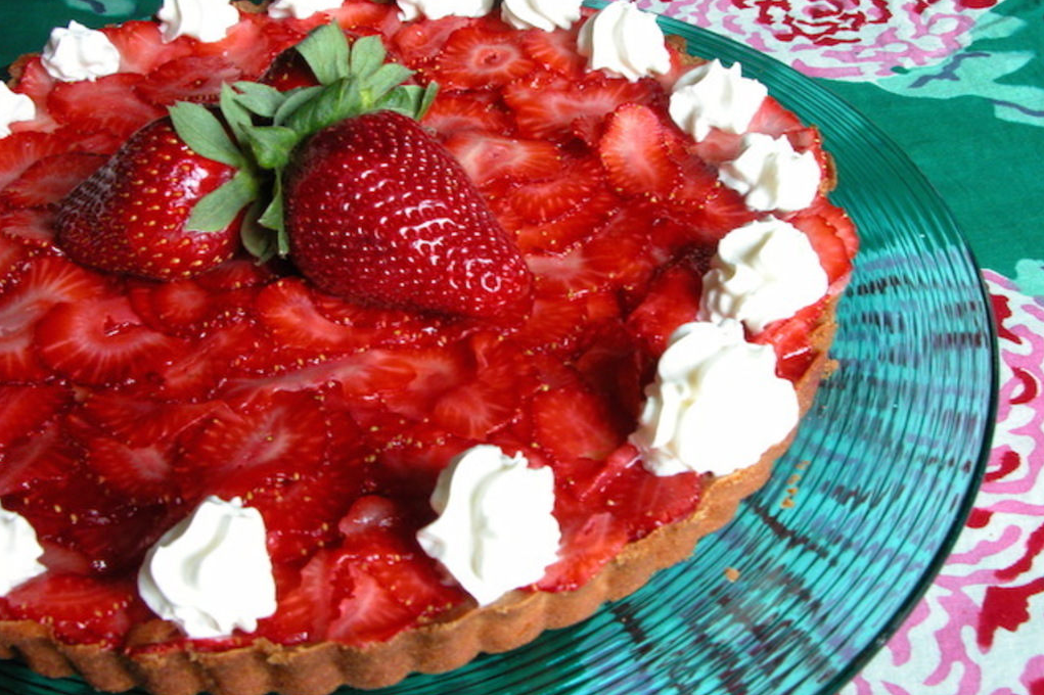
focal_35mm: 48
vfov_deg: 28.1
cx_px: 521
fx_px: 1391
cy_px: 346
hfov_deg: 41.1
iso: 200
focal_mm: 11.6
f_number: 7.5
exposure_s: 1/15
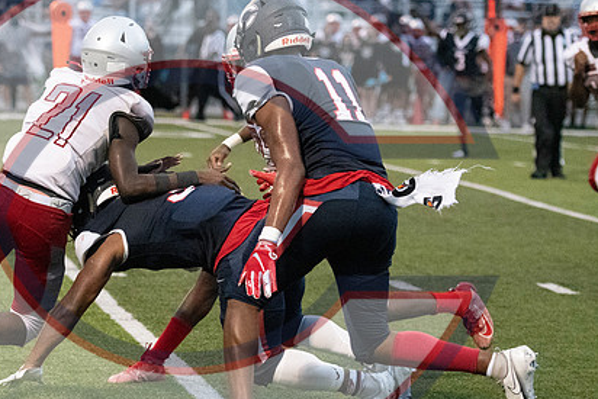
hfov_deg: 9.9
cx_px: 180
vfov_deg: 6.6
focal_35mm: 207
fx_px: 3440
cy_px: 217
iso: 16000
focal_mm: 98
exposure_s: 1/2500
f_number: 2.8
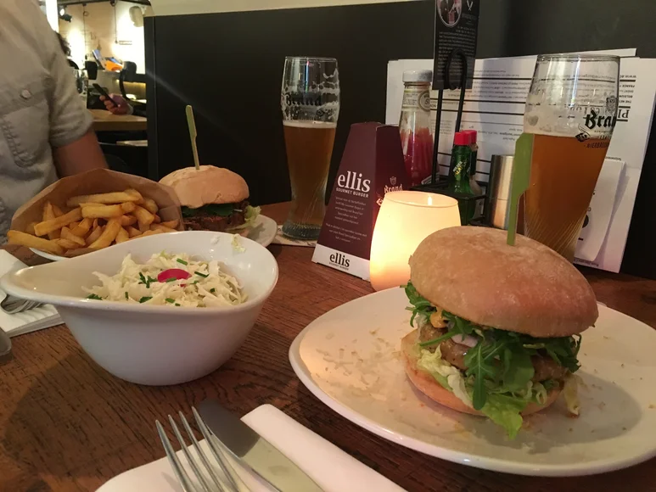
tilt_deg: -16.3
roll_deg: -3.4
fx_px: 550
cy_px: 246
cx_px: 328
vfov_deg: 48.2
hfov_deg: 61.7
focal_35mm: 29
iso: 320
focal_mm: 4.15
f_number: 2.2
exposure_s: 1/17
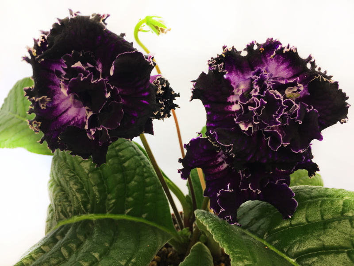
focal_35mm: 29
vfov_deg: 48.2
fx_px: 297
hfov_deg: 61.7
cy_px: 133
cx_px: 177
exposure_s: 1/50
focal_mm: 4.15
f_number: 2.2
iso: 32
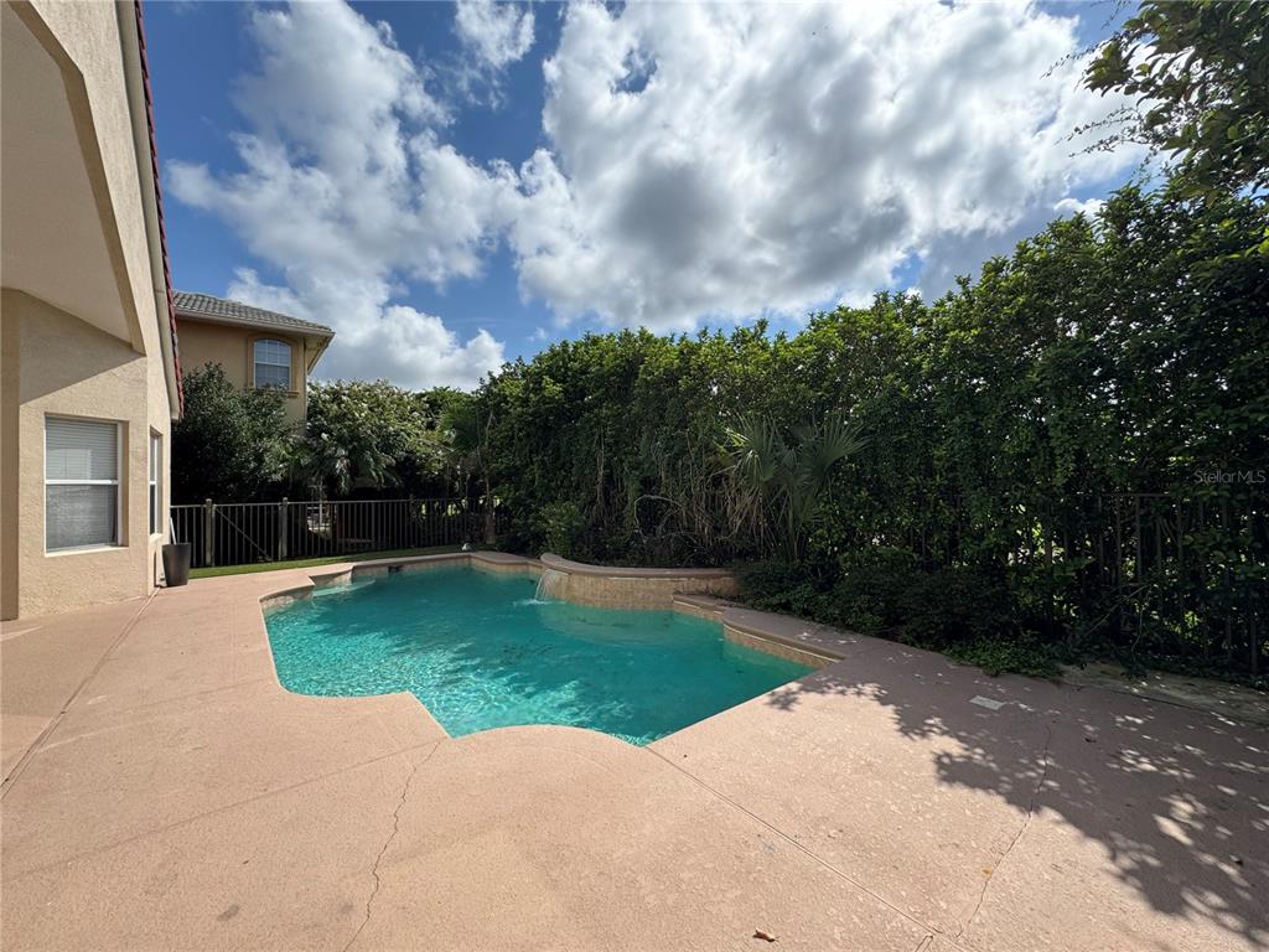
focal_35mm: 14
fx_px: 513
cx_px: 634
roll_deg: +2.4
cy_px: 476
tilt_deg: +2.8
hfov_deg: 102.1
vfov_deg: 85.7
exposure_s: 1/1709
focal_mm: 2.22
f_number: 2.2
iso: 50
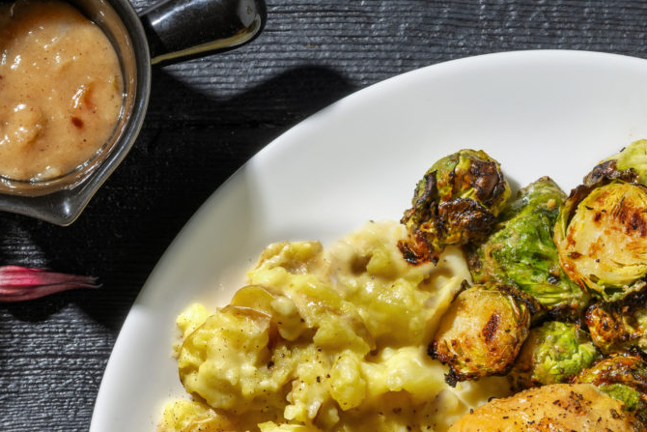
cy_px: 523
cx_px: 554
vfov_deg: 7.9
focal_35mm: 172
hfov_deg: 11.9
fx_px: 3092
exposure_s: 1/125
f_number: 10
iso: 100
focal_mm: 60
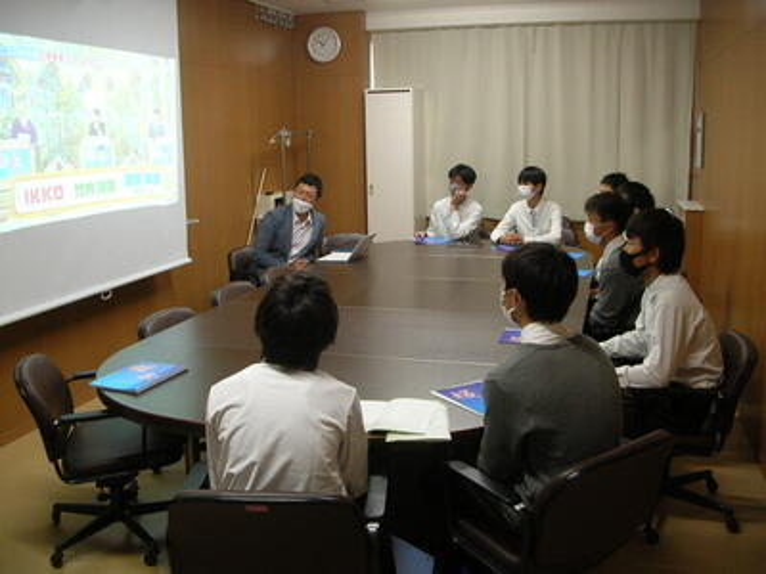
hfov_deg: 52.6
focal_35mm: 35
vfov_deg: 40.7
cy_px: 287
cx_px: 383
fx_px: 774
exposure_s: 1/13.6
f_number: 2.8
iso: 50
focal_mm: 5.8
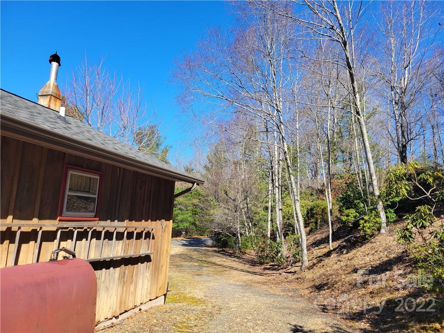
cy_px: 166
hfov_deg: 67.3
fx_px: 333
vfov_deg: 53.1
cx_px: 222
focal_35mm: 26
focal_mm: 5.4
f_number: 1.8
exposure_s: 1/1173
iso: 40
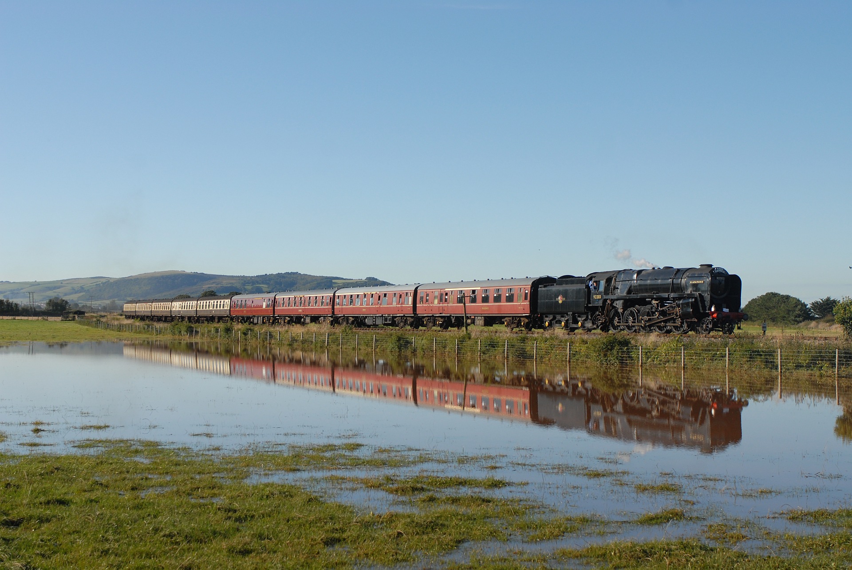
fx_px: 1351
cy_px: 285
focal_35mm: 57
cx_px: 426
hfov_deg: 35.0
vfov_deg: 23.8
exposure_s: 1/1000
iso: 250
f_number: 5.6
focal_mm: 38
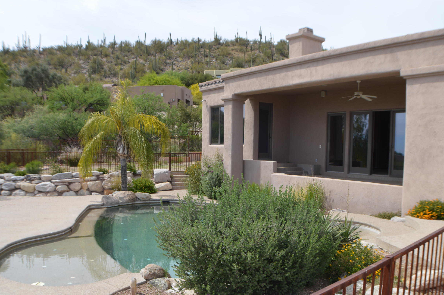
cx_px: 213
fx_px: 505
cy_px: 181
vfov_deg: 32.4
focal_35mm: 41
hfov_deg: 47.4
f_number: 7.1
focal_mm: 22
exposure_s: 1/200
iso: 100
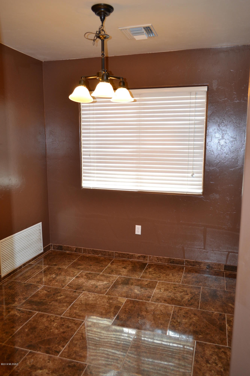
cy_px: 188
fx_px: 281
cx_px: 125
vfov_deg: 67.4
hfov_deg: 47.9
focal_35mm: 27
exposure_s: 1/60
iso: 400
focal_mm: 18
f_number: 3.5
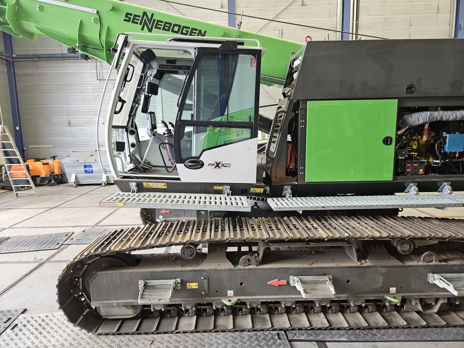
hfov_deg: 73.9
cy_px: 174
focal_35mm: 23
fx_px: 308
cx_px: 232
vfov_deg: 58.9
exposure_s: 1/100
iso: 100
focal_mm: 5.4
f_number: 1.8
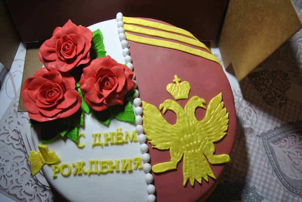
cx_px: 151
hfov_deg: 61.9
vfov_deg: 43.7
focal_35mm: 30
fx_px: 252
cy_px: 101
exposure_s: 1/40
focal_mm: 20
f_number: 3.8
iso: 200
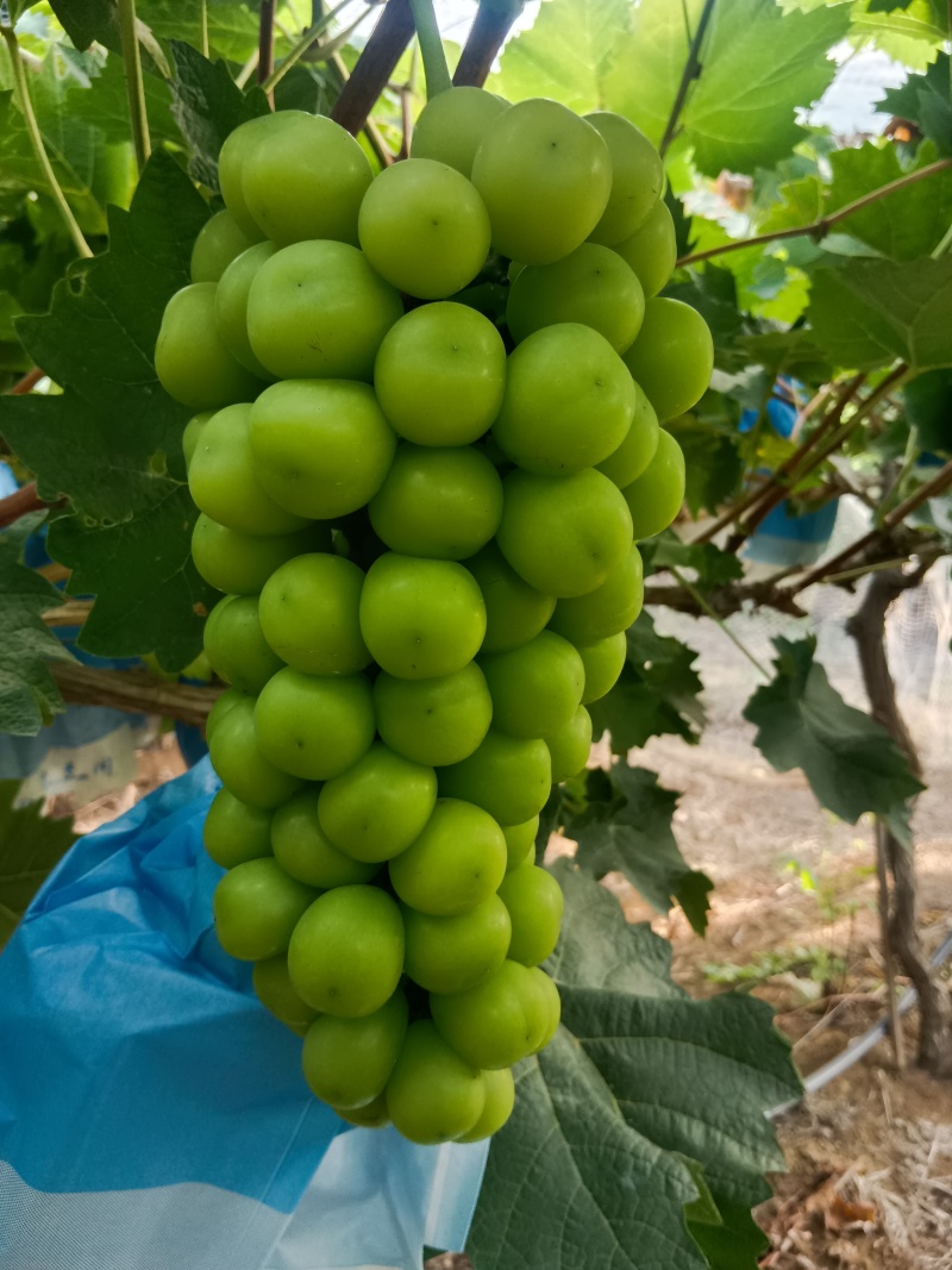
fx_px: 954
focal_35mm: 26
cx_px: 476
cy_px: 635
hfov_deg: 53.1
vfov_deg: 67.3
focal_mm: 3.96
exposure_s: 1/100
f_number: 1.8
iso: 731
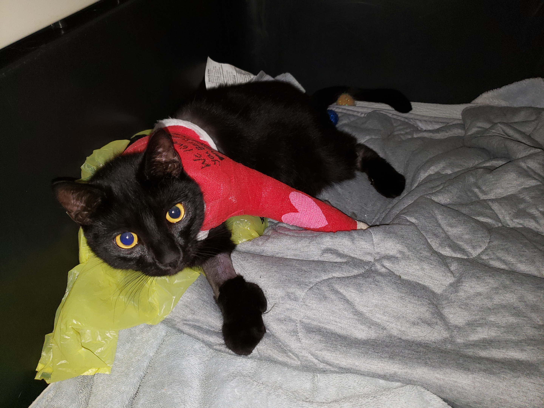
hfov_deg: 67.3
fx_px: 409
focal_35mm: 26
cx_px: 272
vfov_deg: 53.1
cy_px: 204
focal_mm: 4.3
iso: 100
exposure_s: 1/24
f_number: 1.5
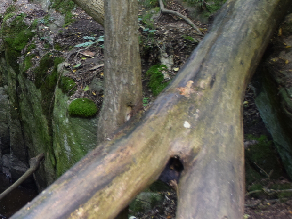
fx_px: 565
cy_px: 18
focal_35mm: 67
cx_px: -71
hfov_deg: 25.6
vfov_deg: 21.4
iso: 800
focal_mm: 18
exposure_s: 1/60
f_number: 4
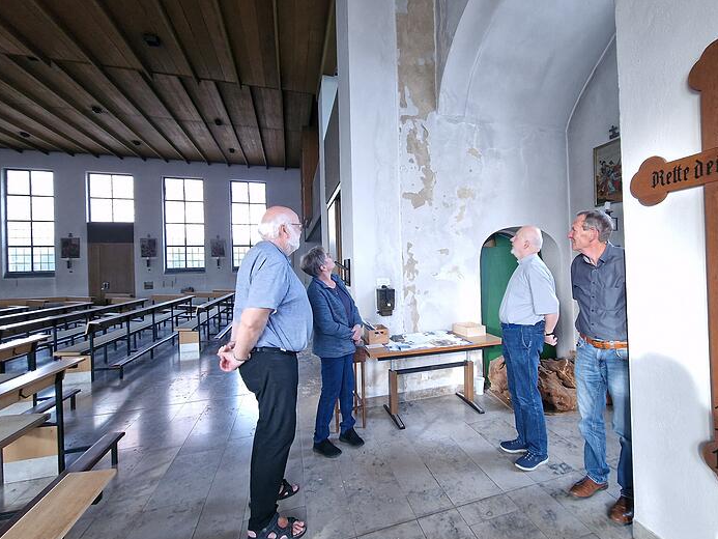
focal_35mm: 15
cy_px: 260
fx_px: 311
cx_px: 407
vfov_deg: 81.7
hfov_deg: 97.6
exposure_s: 1/60
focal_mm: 2.2
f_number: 2.2
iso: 400
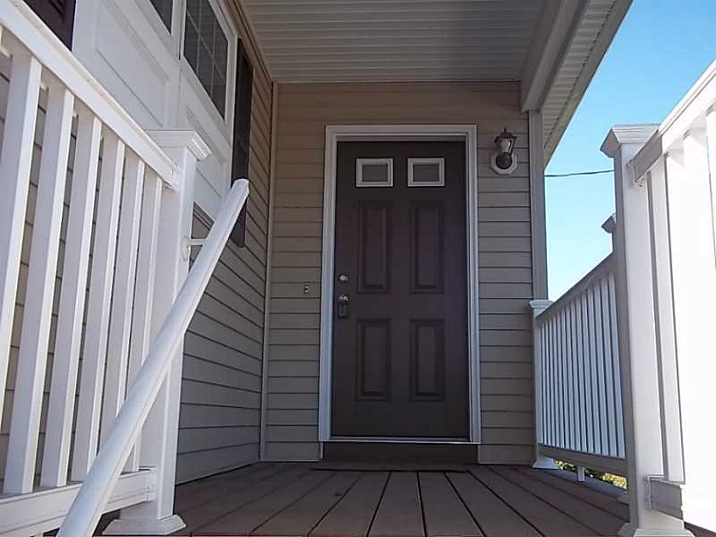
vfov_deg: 39.7
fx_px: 745
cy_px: 268
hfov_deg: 51.4
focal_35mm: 36
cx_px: 358
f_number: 3.1
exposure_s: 1/400
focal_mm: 6.5
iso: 80
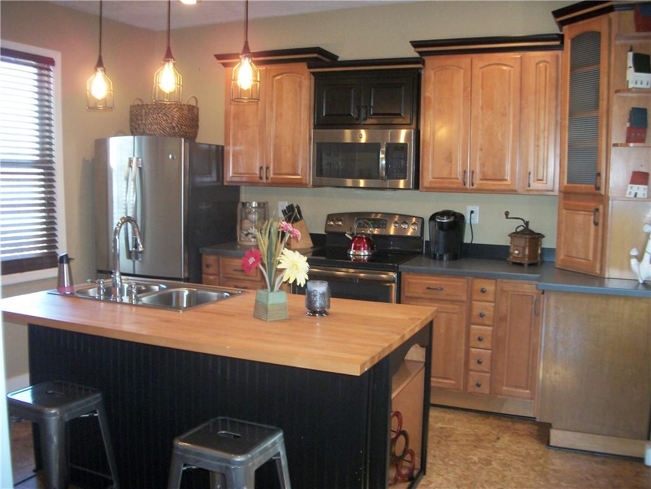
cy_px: 244
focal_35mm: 32
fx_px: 602
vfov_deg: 44.2
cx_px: 326
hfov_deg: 56.8
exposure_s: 1/30
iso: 250
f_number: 2.9
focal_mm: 5.7
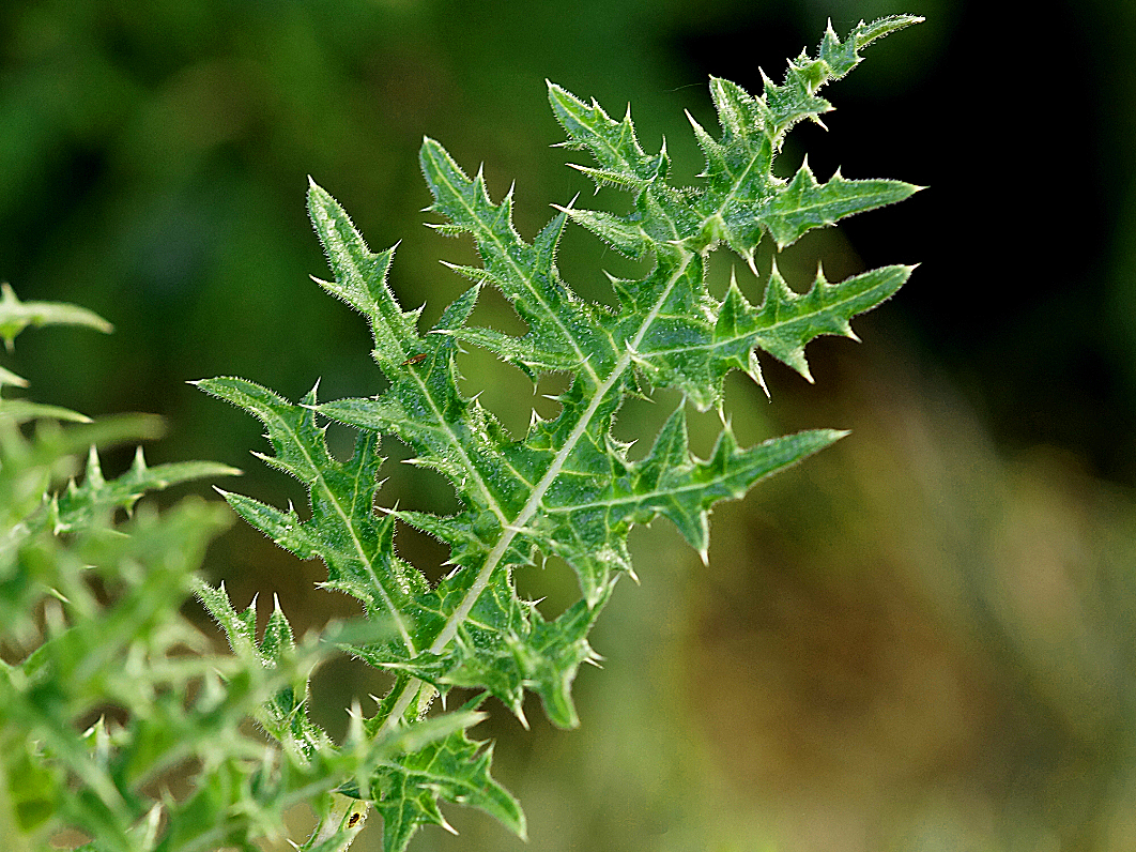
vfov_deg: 9.1
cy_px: 427
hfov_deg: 12.1
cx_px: 505
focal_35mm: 163
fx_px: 5348
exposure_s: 1/160
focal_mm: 100
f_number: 5
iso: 500
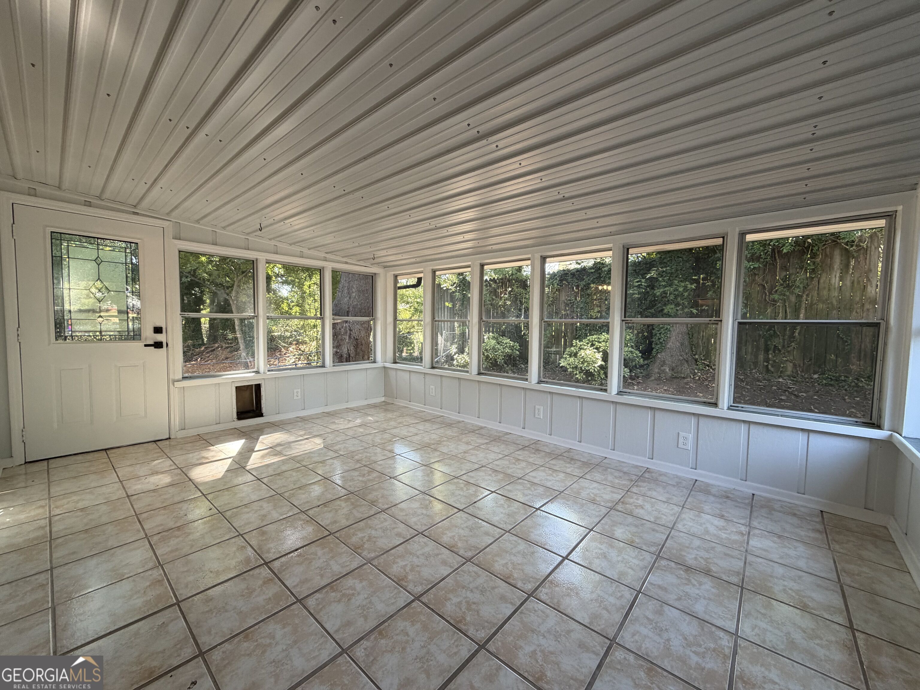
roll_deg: +0.4
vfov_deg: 85.7
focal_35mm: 14
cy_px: 345
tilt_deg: -2.3
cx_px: 460
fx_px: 372
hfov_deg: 102.1
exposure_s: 1/120
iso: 200
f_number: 2.2
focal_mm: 2.22
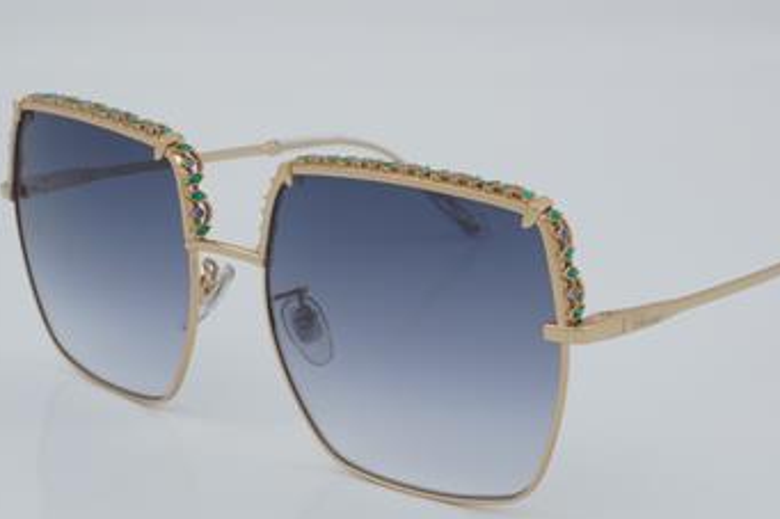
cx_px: 439
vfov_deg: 15.5
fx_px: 1906
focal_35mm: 88
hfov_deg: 23.1
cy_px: 284
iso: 100
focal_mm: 50
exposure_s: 1/4
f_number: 32
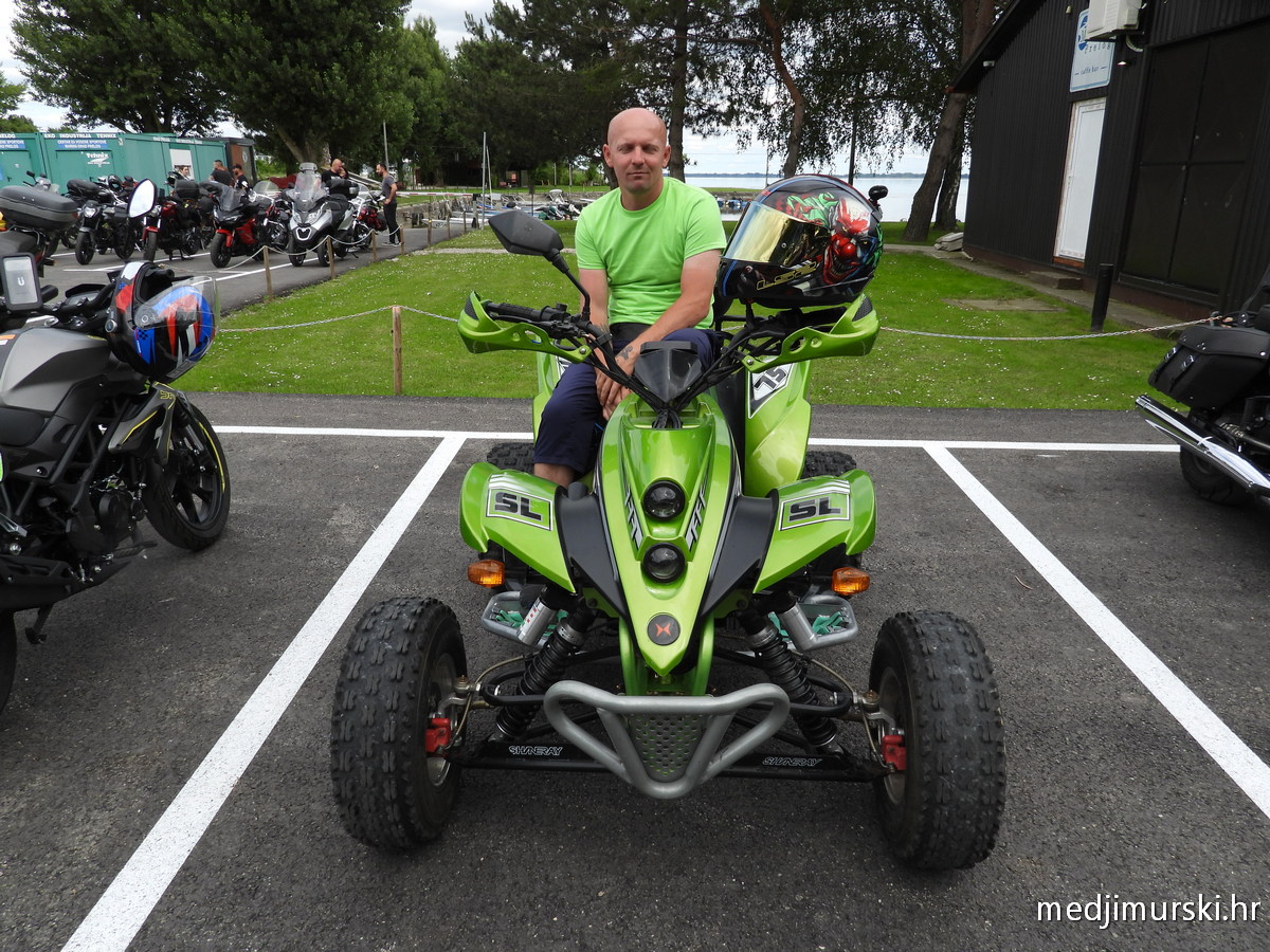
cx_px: 635
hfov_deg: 71.6
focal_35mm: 24
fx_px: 881
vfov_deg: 56.8
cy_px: 476
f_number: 2.8
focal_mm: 4.3
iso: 100
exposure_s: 1/1000
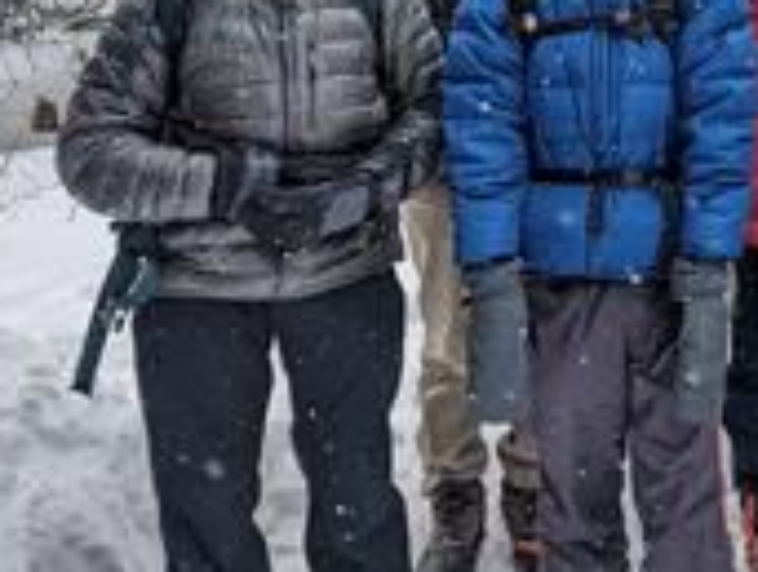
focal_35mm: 70
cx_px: 1055
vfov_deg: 20.5
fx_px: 1536
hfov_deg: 23.5
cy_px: 24
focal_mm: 6.81
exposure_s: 1/547
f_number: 1.85
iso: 42
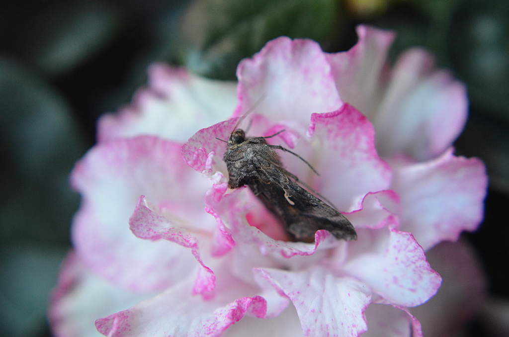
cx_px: 254
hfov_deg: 37.9
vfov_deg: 25.6
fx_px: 741
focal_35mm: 52
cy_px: 168
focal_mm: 35
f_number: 3.2
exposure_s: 1/60
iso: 1600
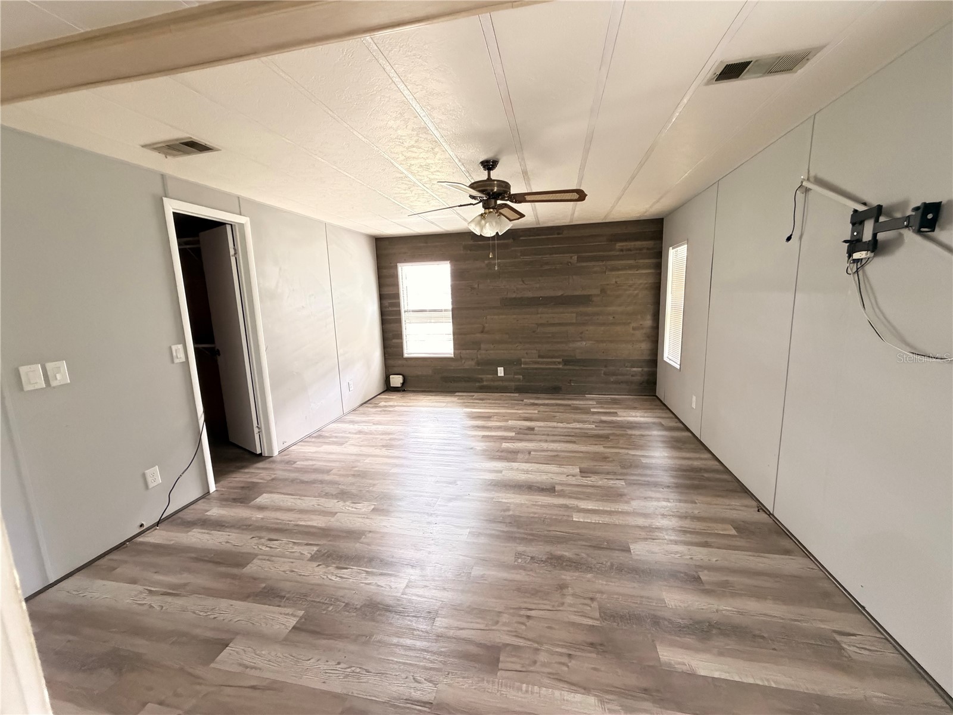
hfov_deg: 102.1
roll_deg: +2.0
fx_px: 385
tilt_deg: -9.1
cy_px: 358
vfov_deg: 85.7
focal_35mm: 14
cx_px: 476
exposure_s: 1/60
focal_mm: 2.22
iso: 800
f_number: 2.2
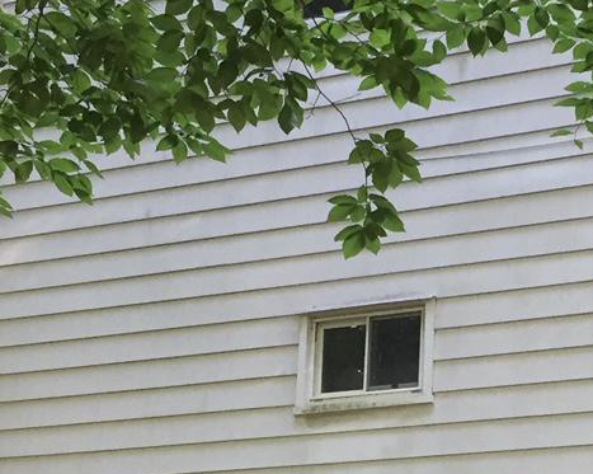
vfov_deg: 15.1
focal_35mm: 99
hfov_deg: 19.2
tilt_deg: +8.1
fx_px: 1736
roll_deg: -1.4
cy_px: 532
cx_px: 488
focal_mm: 4.15
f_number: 2.2
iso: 50
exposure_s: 1/30
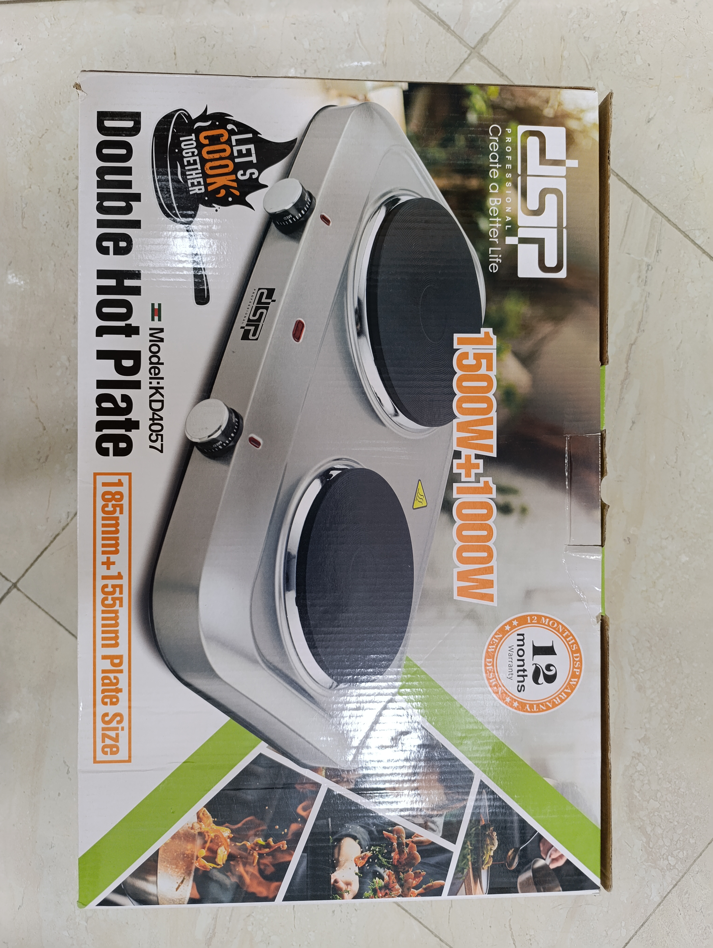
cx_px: 356
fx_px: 630
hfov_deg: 59.0
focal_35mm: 23
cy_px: 474
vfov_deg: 73.8
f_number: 1.65
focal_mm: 6.14
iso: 1000
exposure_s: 1/100
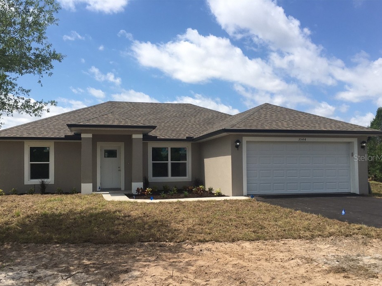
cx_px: 182
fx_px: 353
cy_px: 157
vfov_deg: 44.1
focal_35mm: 32
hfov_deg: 56.8
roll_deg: -0.1
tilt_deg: +2.2
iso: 25
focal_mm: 4.15
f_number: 2.2
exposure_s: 1/1923
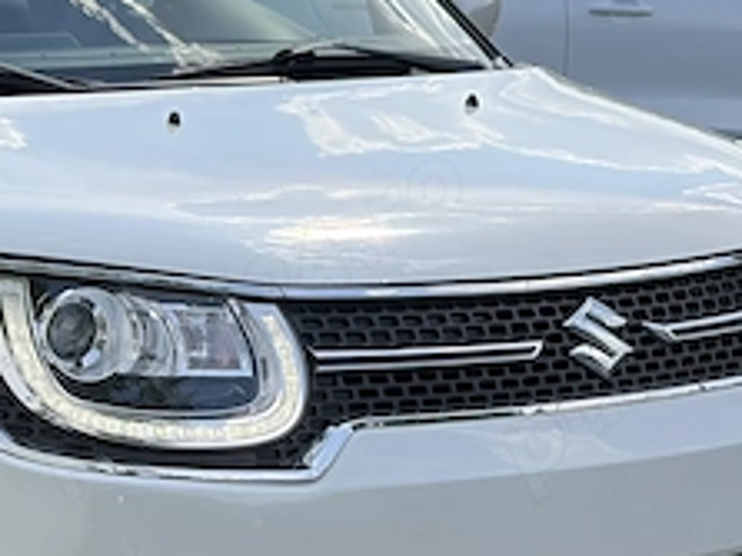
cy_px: 353
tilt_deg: -8.4
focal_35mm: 140
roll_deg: +1.0
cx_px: 13
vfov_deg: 10.6
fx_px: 2999
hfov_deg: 13.9
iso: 40
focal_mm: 5.96
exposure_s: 1/1799
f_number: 1.6
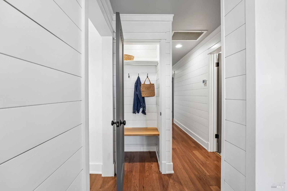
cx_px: 144
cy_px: 96
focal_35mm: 14
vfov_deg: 81.2
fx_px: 112
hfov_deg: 104.3
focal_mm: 14
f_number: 8
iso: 640
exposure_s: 1/25
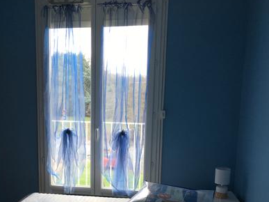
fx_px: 350
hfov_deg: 41.6
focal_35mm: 45
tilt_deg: -9.4
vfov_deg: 31.7
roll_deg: -1.0
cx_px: 92
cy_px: 148
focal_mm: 4.15
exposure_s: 1/50
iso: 32
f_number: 2.2
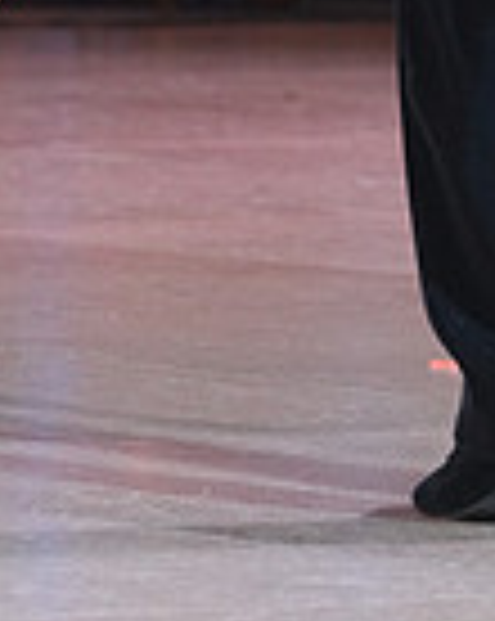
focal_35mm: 597
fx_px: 10957
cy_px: -621
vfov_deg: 3.2
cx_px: 362
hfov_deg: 2.6
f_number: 5.6
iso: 2500
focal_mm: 151
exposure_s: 1/250
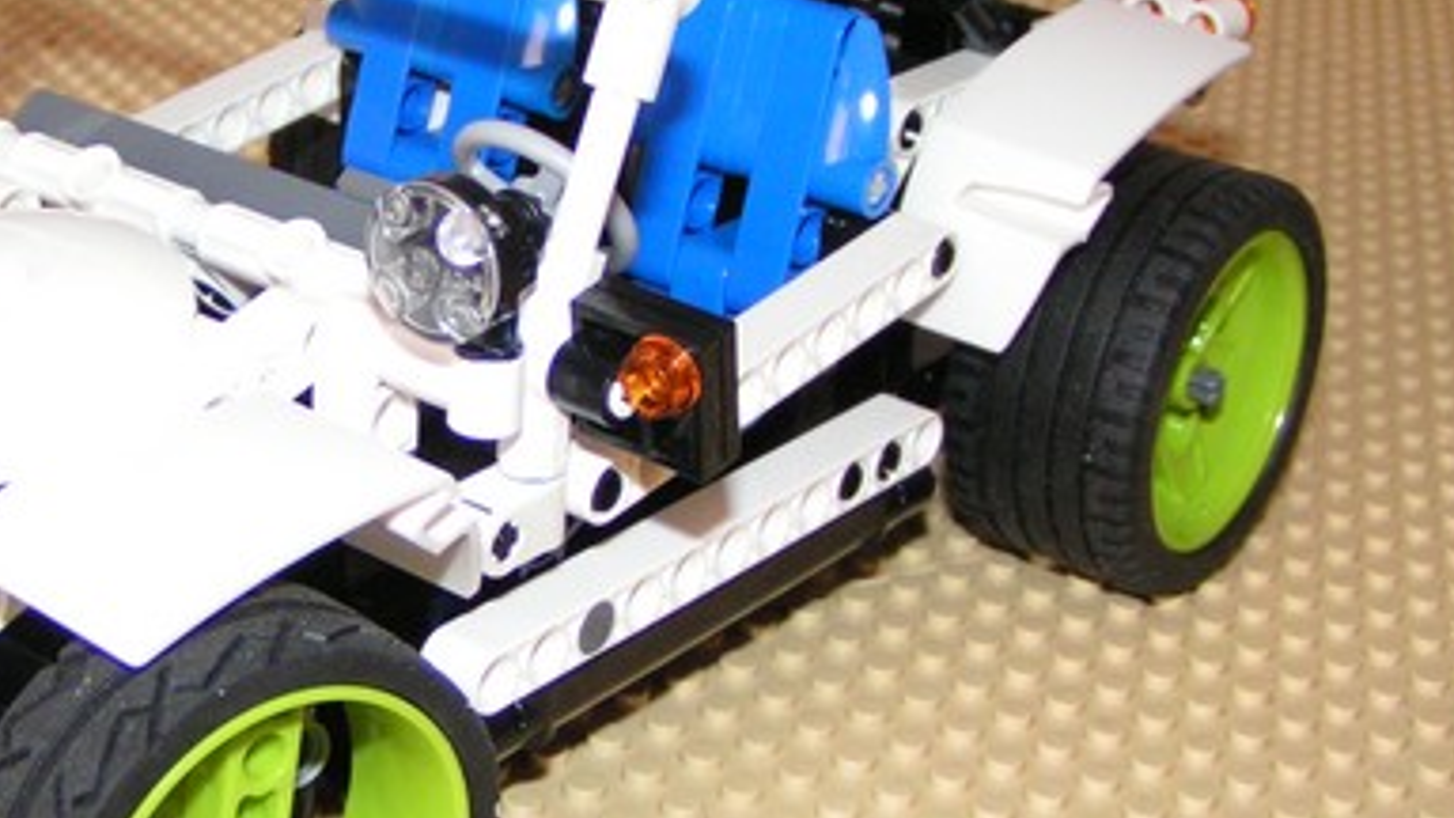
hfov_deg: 30.1
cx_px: 360
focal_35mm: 69
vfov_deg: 17.4
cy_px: 276
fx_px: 2660
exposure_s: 1/40
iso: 200
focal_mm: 5.8
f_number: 2.8
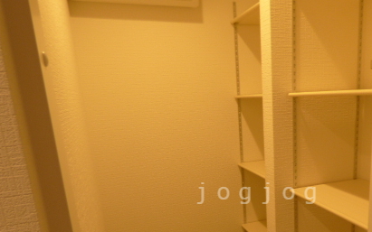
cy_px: 193
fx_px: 335
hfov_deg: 56.4
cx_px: 259
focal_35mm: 33
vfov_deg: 36.7
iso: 100
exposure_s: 1/20
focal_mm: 3.58
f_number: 2.8
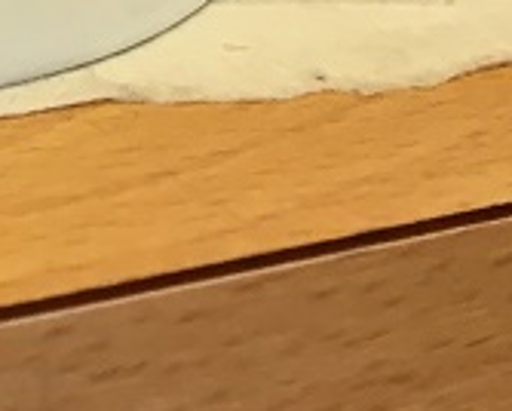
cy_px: -477
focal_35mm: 138
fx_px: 2094
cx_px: -593
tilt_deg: -9.5
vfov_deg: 10.1
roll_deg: +0.9
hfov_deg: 12.0
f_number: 2.2
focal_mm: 4.15
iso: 25
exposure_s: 1/40
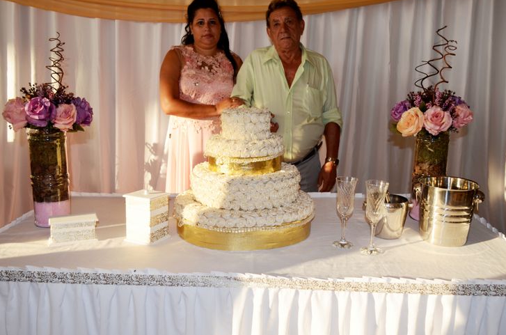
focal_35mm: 33
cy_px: 168
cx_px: 256
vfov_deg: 39.8
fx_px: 463
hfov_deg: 57.3
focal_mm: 20
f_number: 4
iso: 100
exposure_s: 1/200
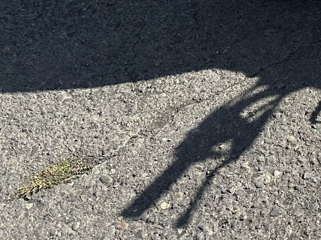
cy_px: -191
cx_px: 515
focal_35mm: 87
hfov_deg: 19.0
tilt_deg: -32.4
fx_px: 807
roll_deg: +0.8
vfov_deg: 14.8
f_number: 1.78
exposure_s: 1/2525
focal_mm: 6.86
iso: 80
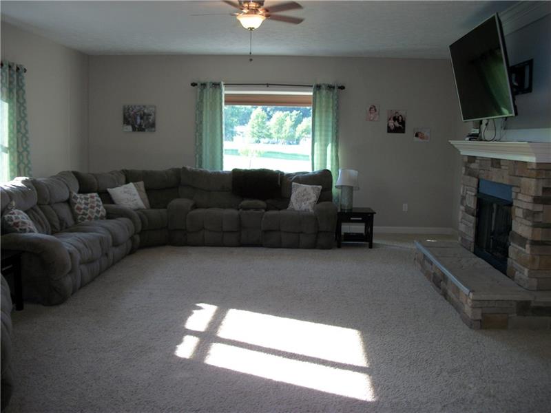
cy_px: 206
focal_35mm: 32
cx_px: 276
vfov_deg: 44.2
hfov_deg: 56.8
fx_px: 509
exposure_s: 1/60
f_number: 2.9
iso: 80
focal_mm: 5.7
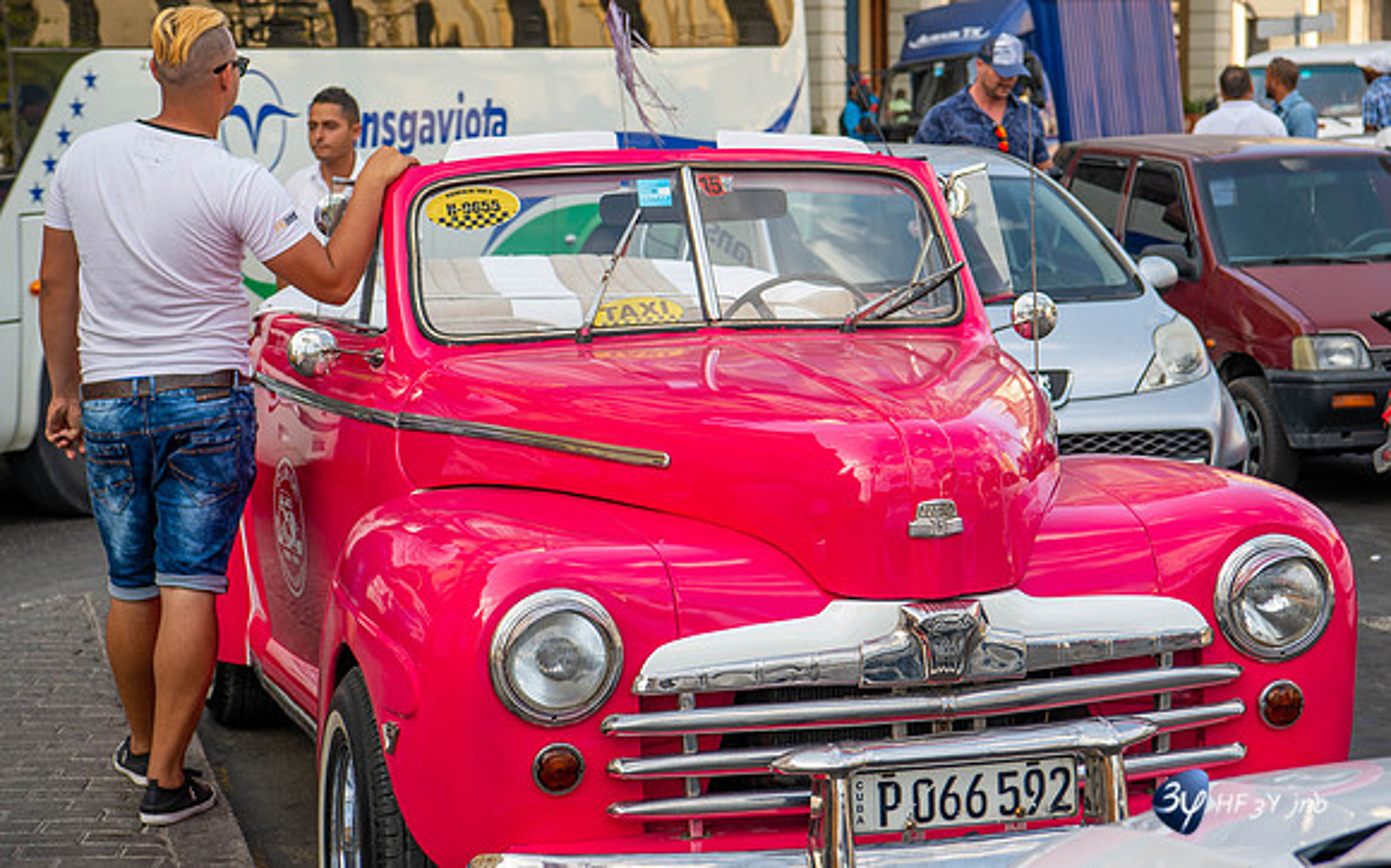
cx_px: 759
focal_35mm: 84
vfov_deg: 15.4
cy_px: 320
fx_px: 3201
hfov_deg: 24.5
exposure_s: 1/125
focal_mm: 70
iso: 100
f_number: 5.6
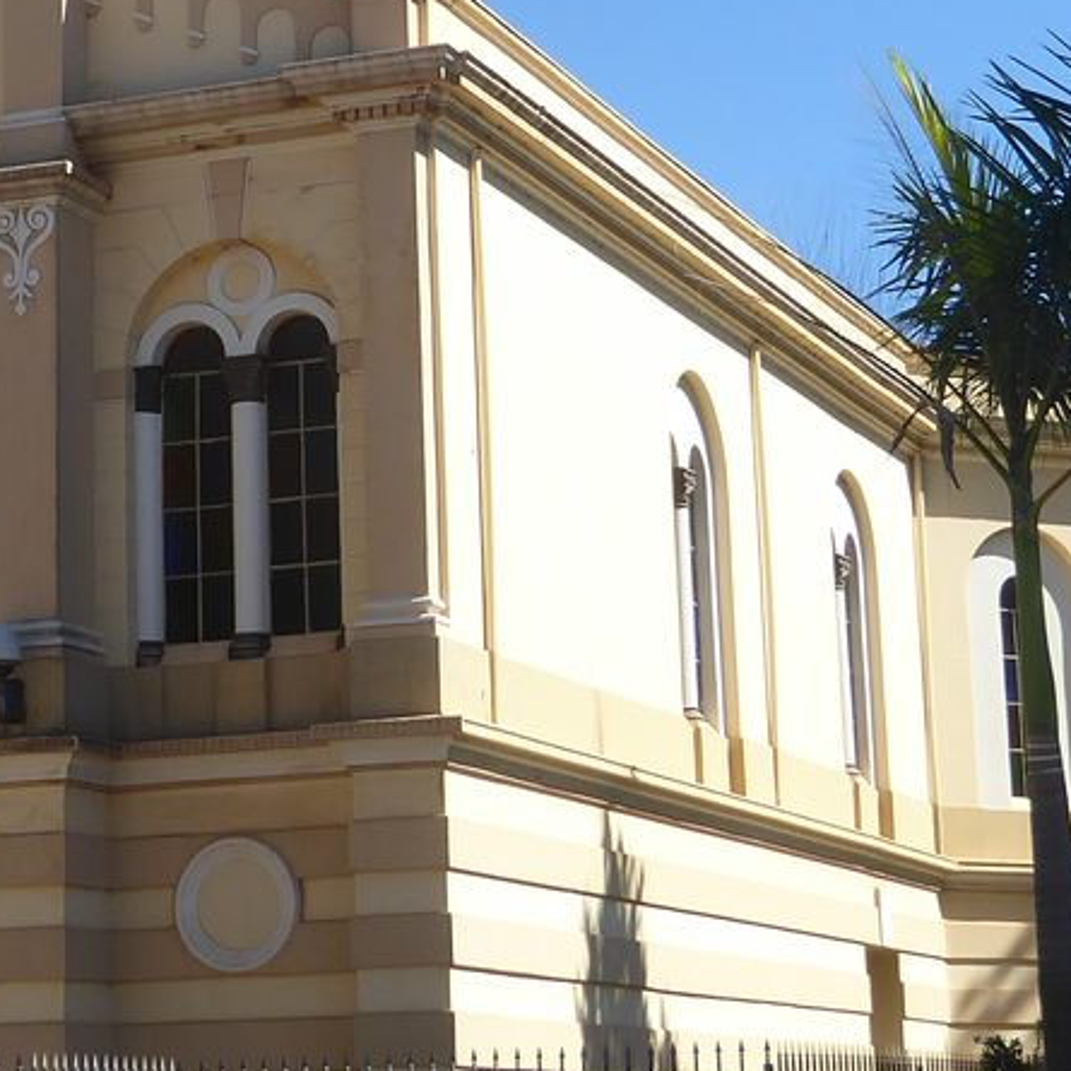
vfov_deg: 16.0
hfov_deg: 16.0
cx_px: 258
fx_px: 3780
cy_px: 200
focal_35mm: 108
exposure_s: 1/640
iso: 80
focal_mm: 5.8
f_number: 3.6
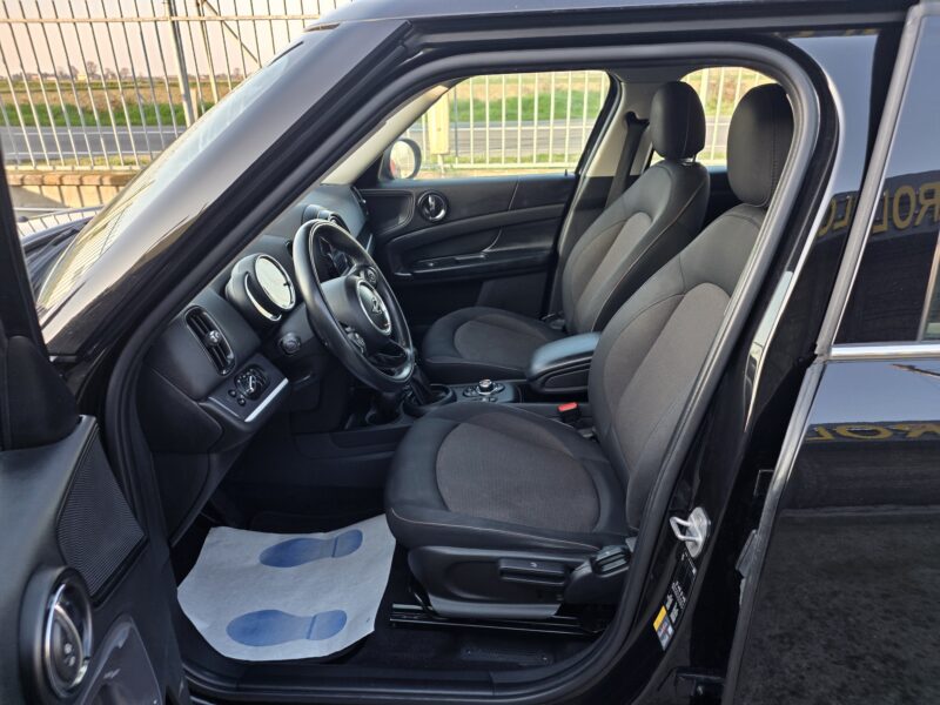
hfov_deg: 73.9
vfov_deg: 58.9
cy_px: 352
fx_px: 625
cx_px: 470
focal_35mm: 23
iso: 64
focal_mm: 6.25
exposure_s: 1/180
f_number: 1.7
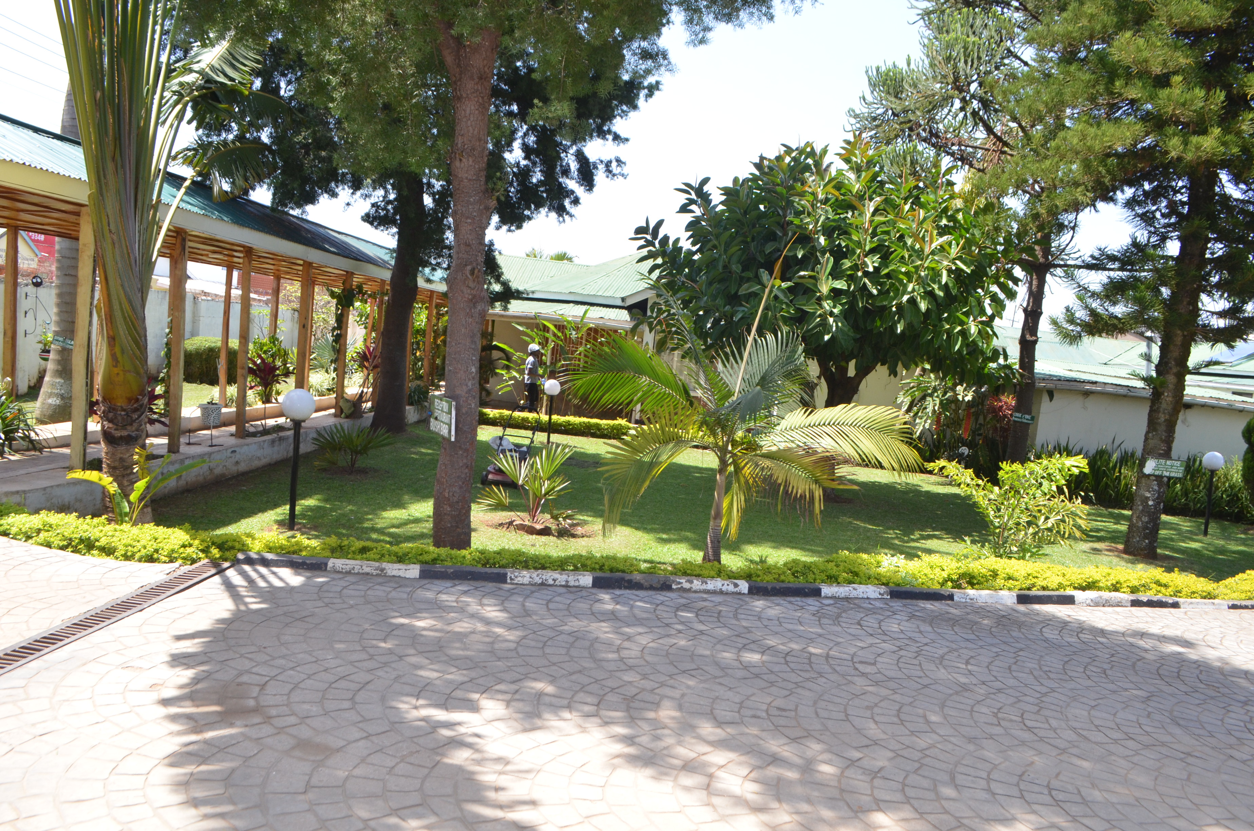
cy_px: 416
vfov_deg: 47.7
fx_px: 939
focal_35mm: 27
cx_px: 627
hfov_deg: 67.5
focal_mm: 18
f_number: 10
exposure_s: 1/250
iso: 640
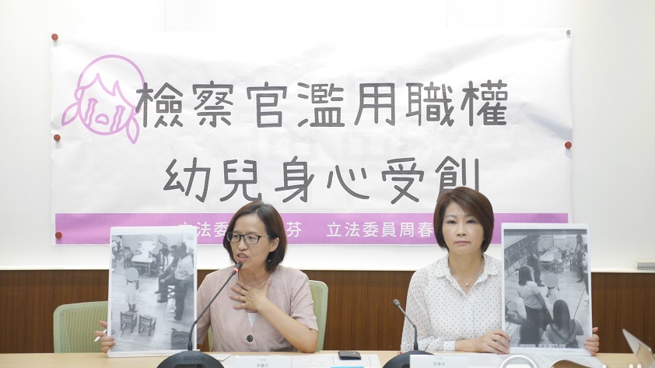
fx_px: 1337
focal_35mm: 77
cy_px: 153
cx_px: 327
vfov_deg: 15.7
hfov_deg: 27.5
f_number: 2.8
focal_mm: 35
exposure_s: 1/80
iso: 640
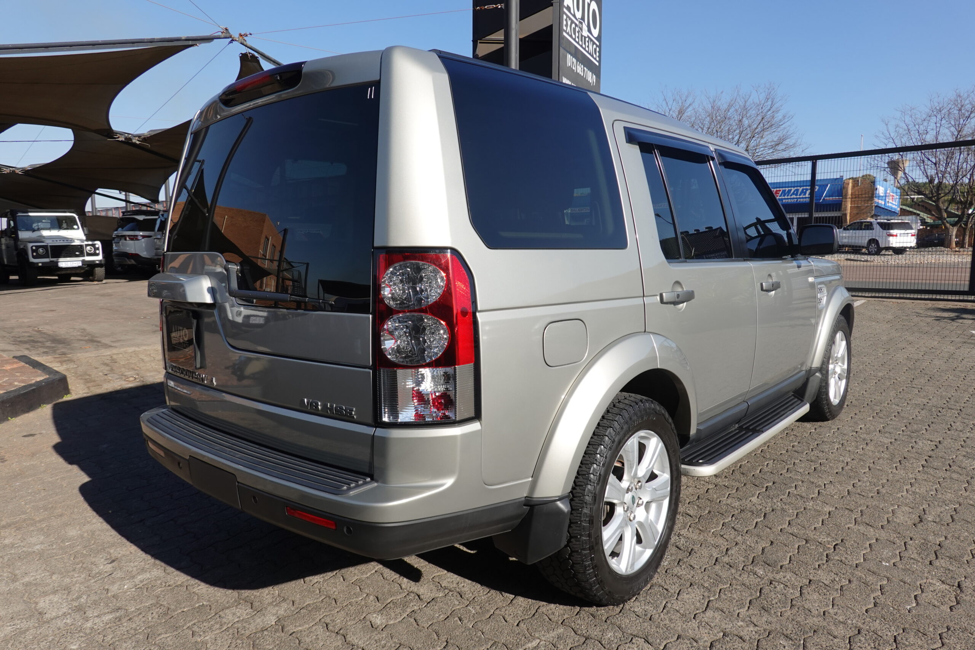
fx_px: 650
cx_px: 488
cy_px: 325
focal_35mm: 24
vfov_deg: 53.1
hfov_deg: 73.7
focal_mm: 9
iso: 125
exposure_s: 1/400
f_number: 5
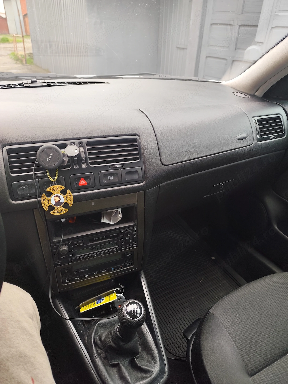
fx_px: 255
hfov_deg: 58.9
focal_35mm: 23
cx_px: 144
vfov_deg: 73.9
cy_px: 192
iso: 80
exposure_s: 1/100
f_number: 1.65
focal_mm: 6.14
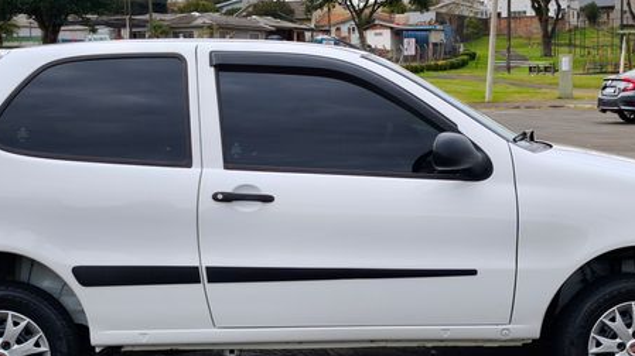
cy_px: 202
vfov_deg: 29.6
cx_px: 318
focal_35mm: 40
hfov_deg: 50.5
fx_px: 673
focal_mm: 6.57
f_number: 1.6
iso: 50
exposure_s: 1/1024
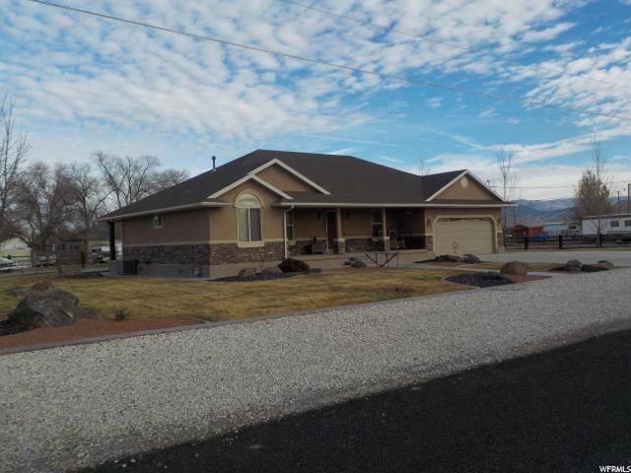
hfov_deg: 60.0
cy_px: 236
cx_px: 316
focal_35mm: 30
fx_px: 547
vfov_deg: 46.8
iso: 125
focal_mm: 4.1
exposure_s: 1/1250
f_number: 3.3
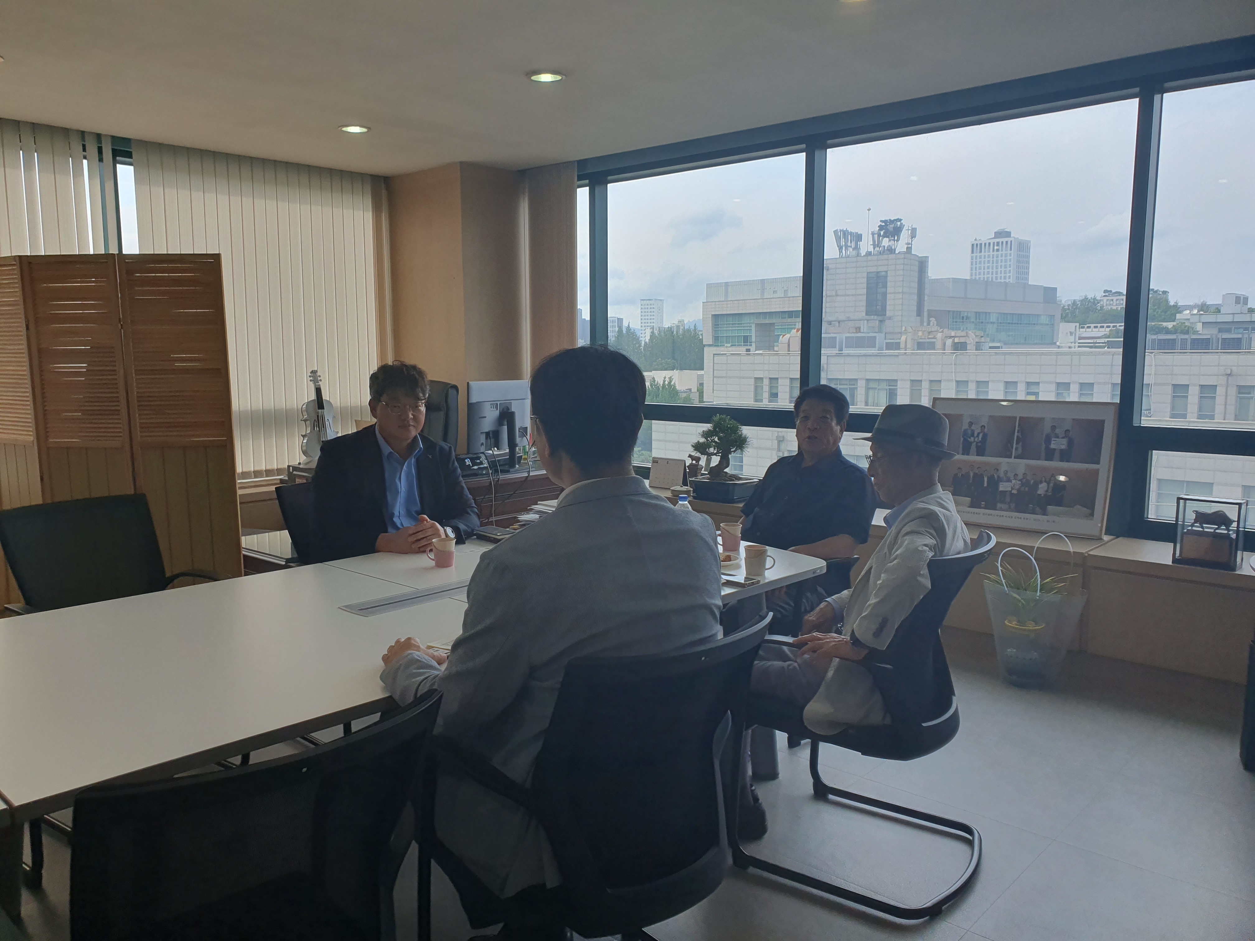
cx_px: 628
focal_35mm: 26
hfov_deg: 67.3
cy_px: 470
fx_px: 943
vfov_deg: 53.1
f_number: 2.4
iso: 50
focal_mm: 4.32
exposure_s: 1/289
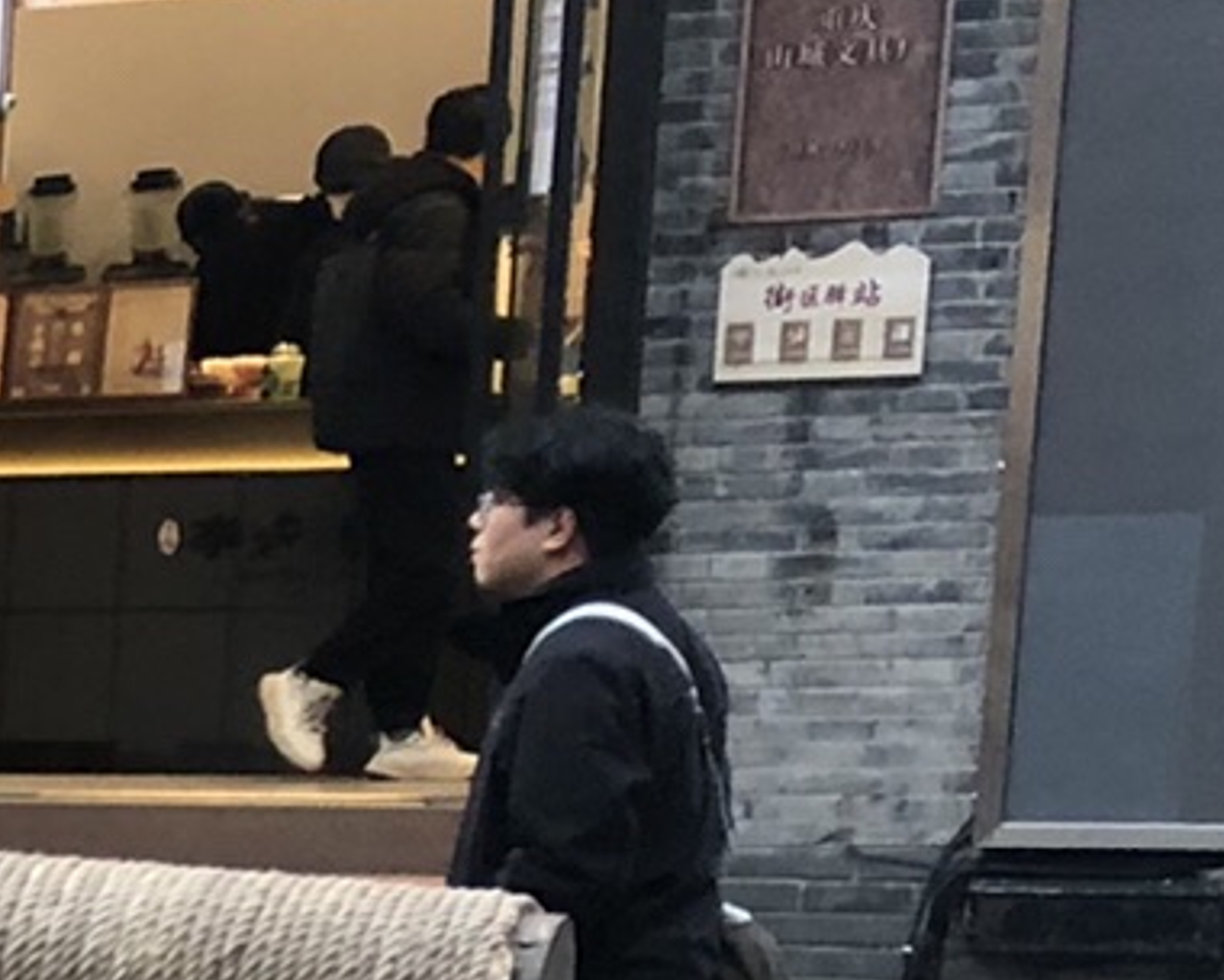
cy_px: 1628
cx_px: -1746
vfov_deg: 10.2
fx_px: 5216
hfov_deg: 11.1
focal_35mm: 144
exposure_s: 1/30
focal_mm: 3.99
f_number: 1.8
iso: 25
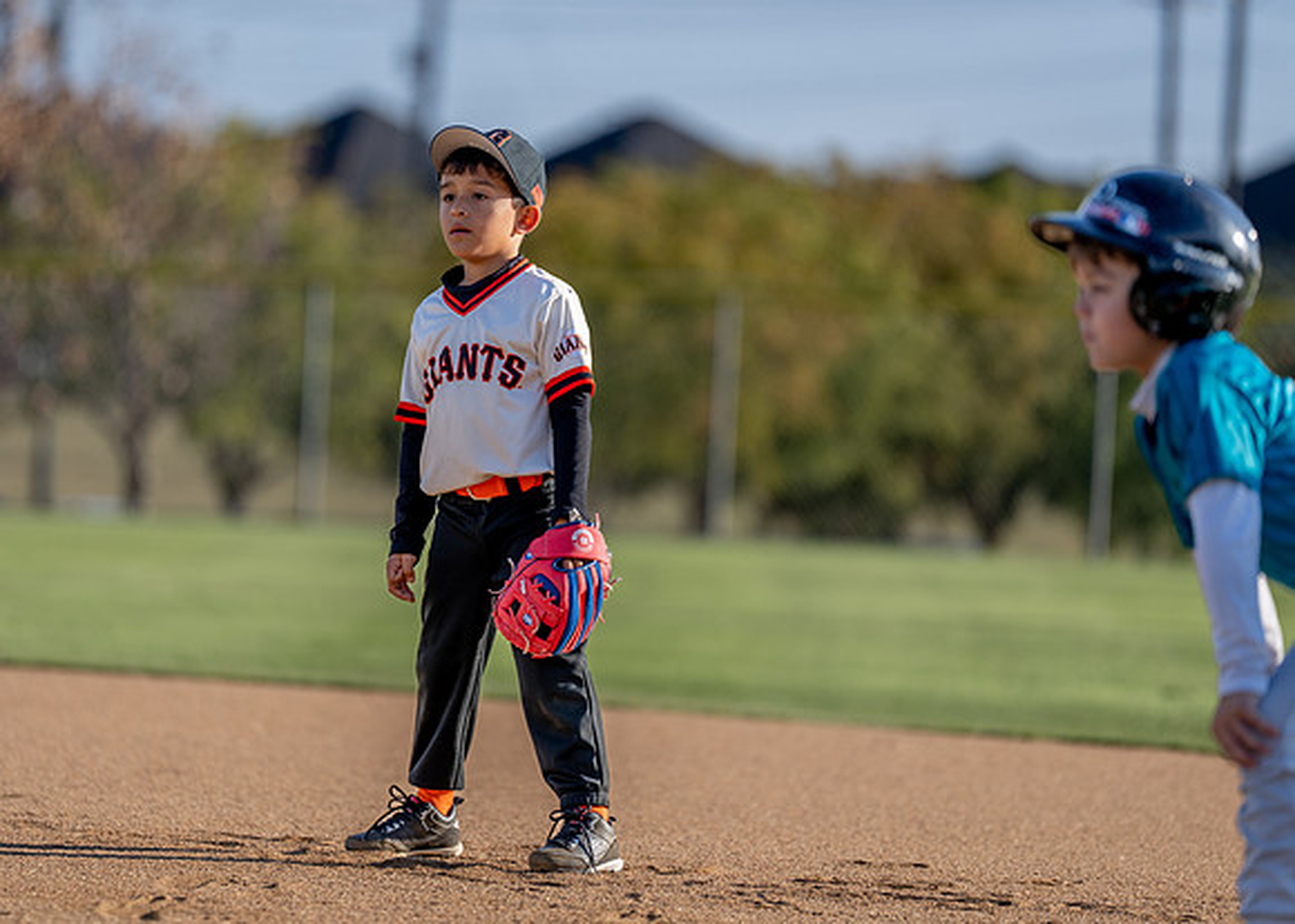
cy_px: 408
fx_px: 9500
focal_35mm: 258
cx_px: 501
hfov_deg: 7.8
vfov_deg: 5.6
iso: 100
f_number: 2.8
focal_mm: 200
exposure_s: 1/1600
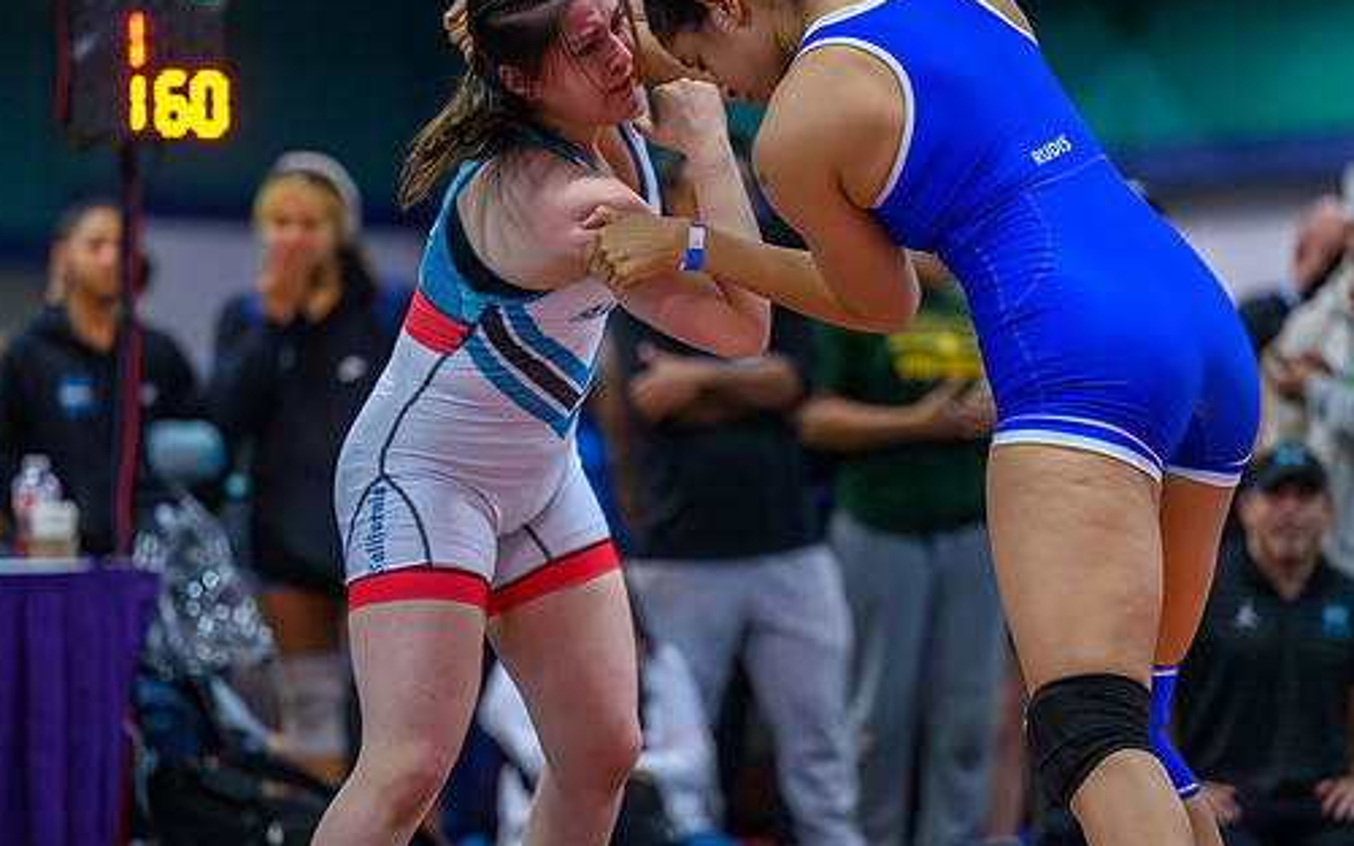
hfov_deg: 11.6
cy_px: 409
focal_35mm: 180
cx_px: 624
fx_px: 6641
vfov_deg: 7.3
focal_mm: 140
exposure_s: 1/800
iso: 16000
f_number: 2.8
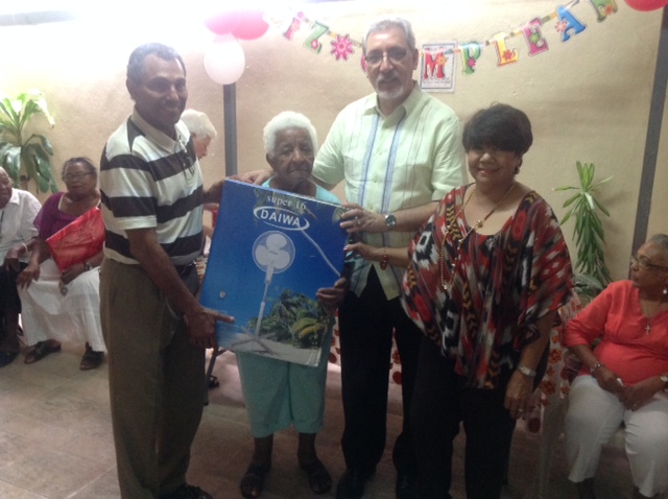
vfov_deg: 40.6
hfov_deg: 52.7
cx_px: 334
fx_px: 674
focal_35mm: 35
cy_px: 250
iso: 320
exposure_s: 1/15
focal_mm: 4.28
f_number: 2.4
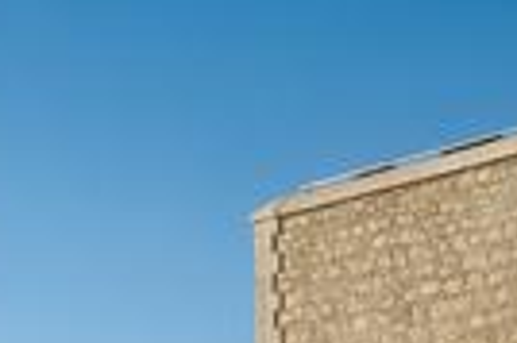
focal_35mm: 101
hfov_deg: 18.2
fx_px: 1449
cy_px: 382
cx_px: 756
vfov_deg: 13.2
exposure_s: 1/14000
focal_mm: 10
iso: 8000
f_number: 10
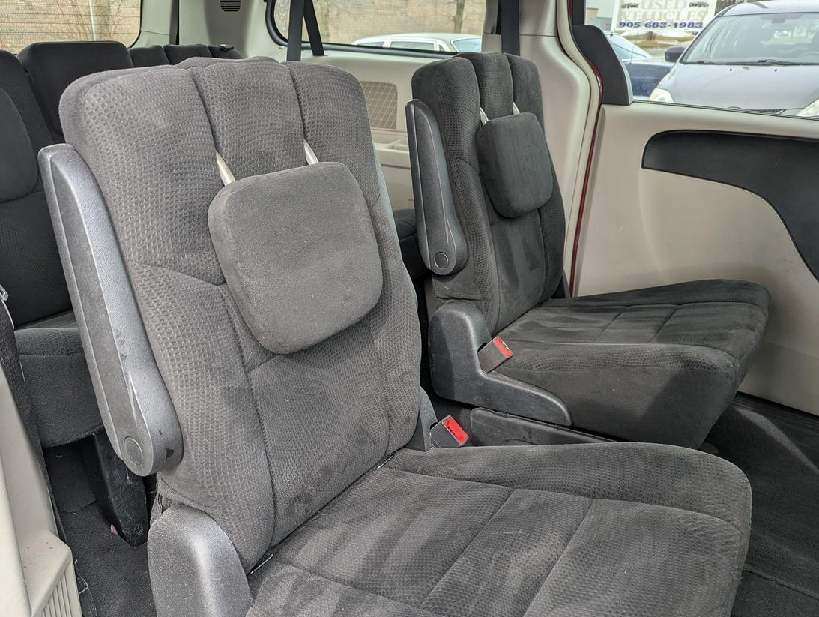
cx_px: 364
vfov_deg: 49.8
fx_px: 663
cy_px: 337
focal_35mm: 28
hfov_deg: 63.2
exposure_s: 1/85
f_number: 1.85
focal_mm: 6.81
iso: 36
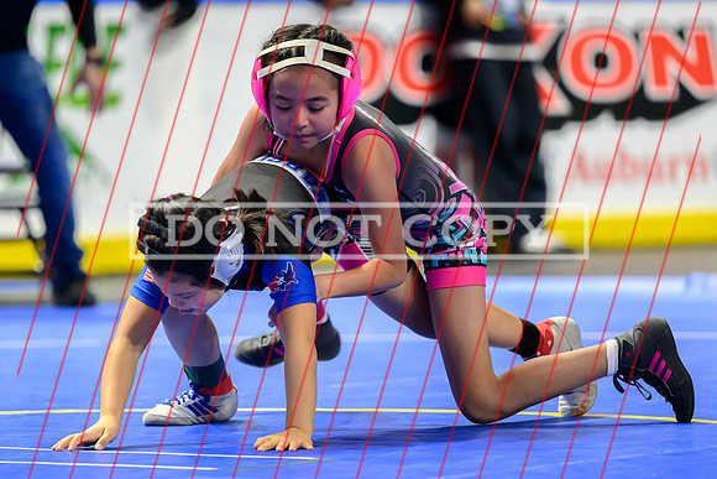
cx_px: 322
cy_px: 236
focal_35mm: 276
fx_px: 5506
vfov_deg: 5.0
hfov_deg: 7.5
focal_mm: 195
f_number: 2.8
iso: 4000
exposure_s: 1/800
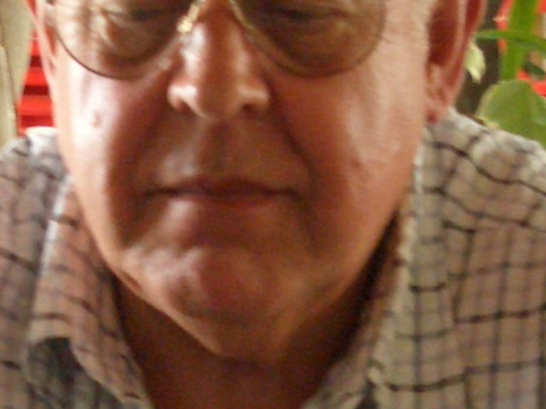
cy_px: 280
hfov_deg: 14.6
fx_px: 2129
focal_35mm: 135
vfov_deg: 11.0
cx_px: 218
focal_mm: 5.8
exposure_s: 1/15
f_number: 2.6
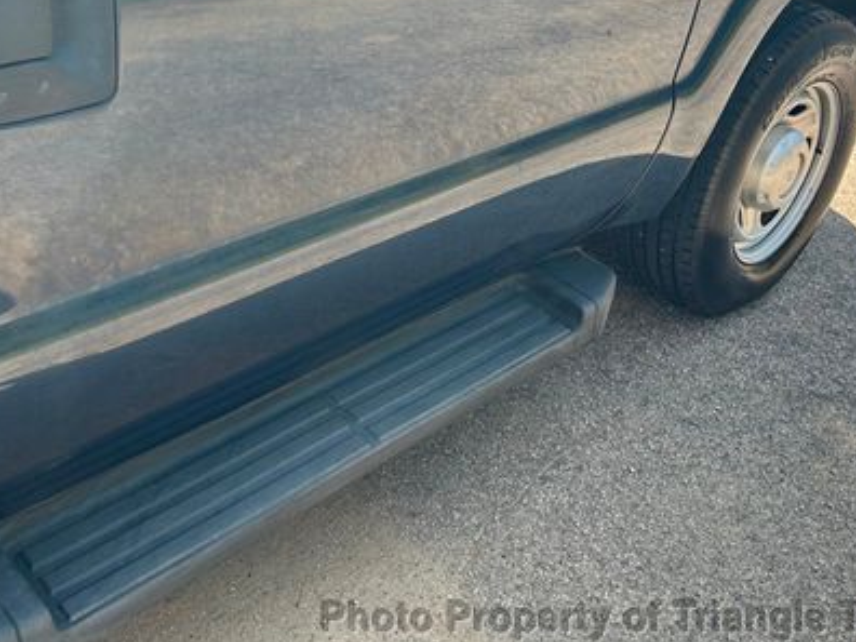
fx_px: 1039
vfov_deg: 33.5
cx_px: 467
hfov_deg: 44.7
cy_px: 145
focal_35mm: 42
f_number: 1.5
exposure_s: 1/658
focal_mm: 5.7
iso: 50
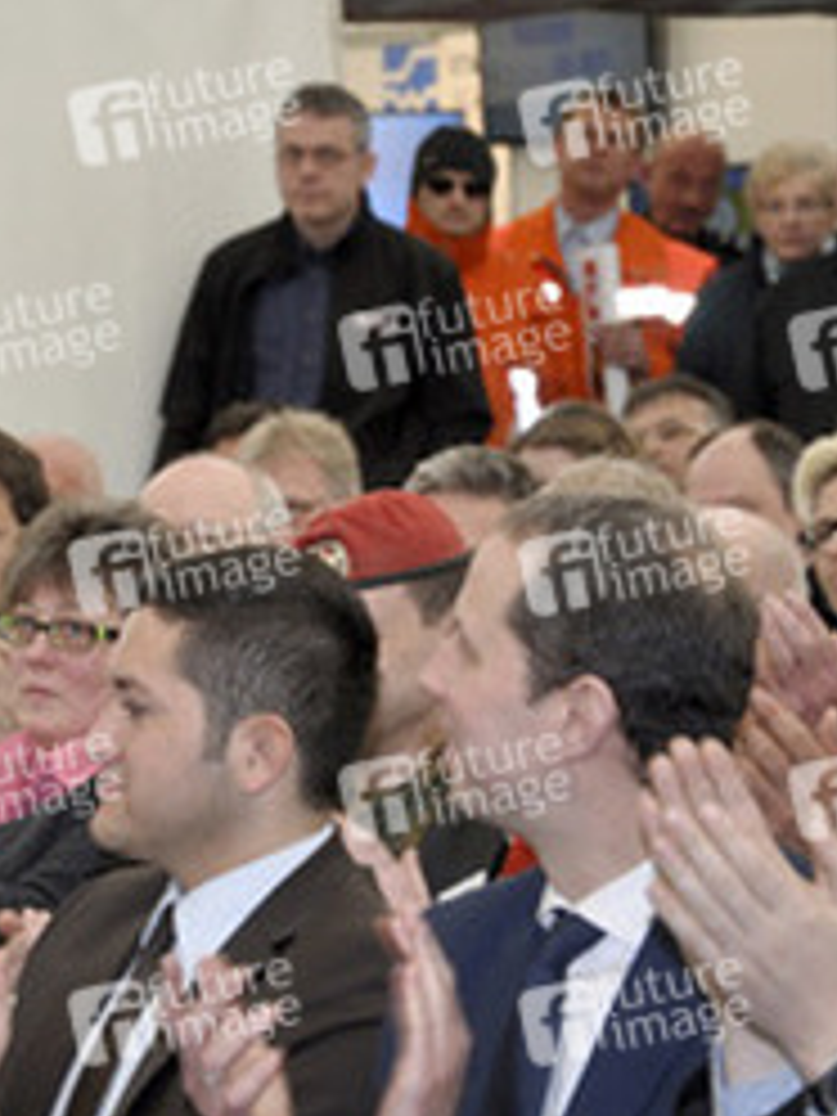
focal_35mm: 209
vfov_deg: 9.5
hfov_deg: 7.1
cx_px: 63
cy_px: 450
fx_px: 6738
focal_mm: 80
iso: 400
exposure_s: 1/80
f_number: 5.3
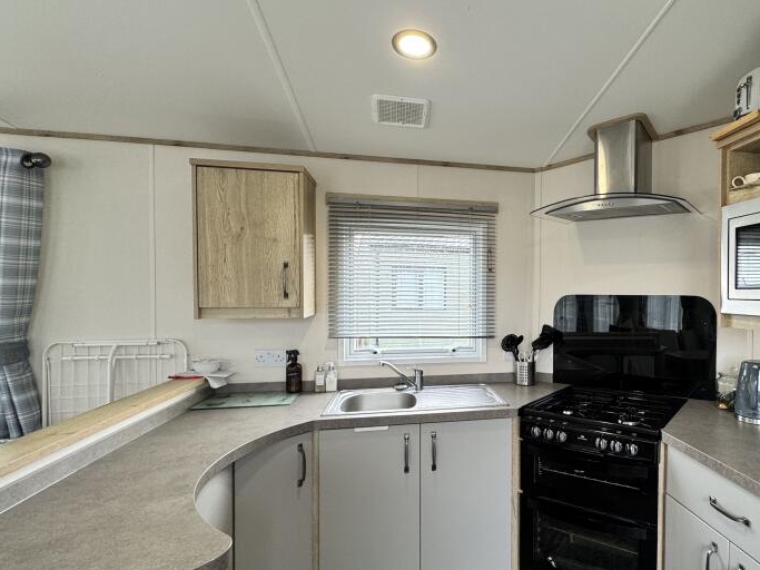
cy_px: 301
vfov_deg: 63.4
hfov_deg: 76.2
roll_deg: -0.1
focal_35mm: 21
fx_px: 461
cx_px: 513
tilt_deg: -0.9
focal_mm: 2.22
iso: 160
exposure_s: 1/100
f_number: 2.2
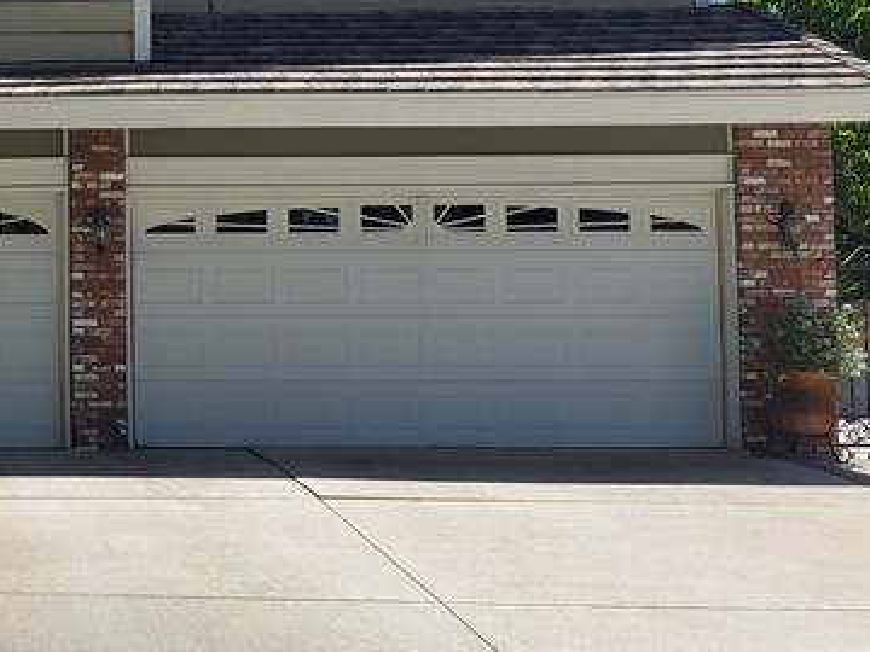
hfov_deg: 24.6
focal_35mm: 74
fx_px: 1860
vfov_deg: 19.8
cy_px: 208
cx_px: -85
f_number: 2.4
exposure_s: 1/1297
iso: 50
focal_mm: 4.3
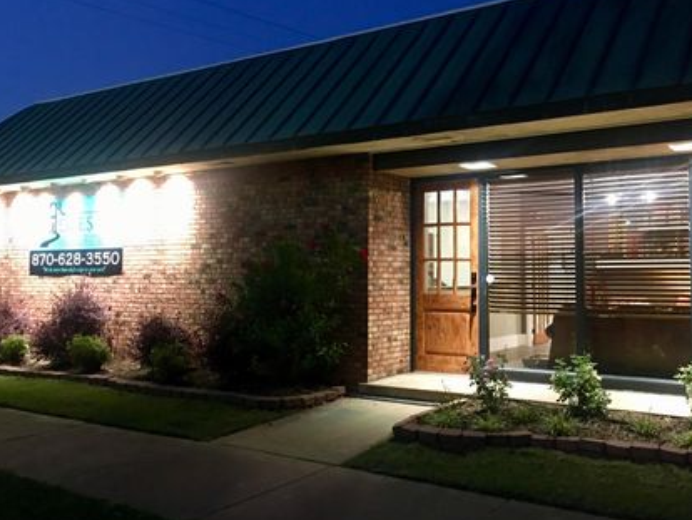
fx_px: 700
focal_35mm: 35
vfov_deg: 40.7
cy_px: 242
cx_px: 411
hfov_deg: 52.3
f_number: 2.2
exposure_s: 1/4
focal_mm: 4.15
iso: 64
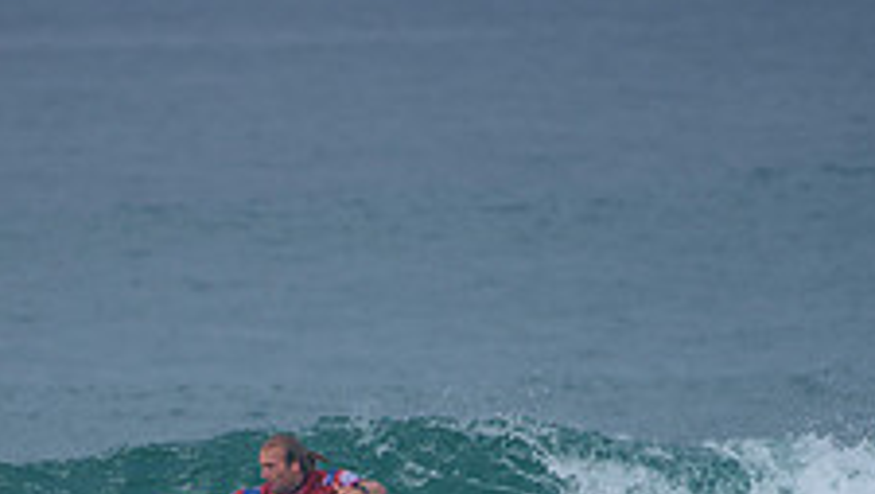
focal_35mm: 1348
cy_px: 733
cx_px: 346
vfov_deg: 0.9
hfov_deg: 1.6
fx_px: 31302
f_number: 5.6
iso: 250
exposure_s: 1/2000
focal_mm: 500
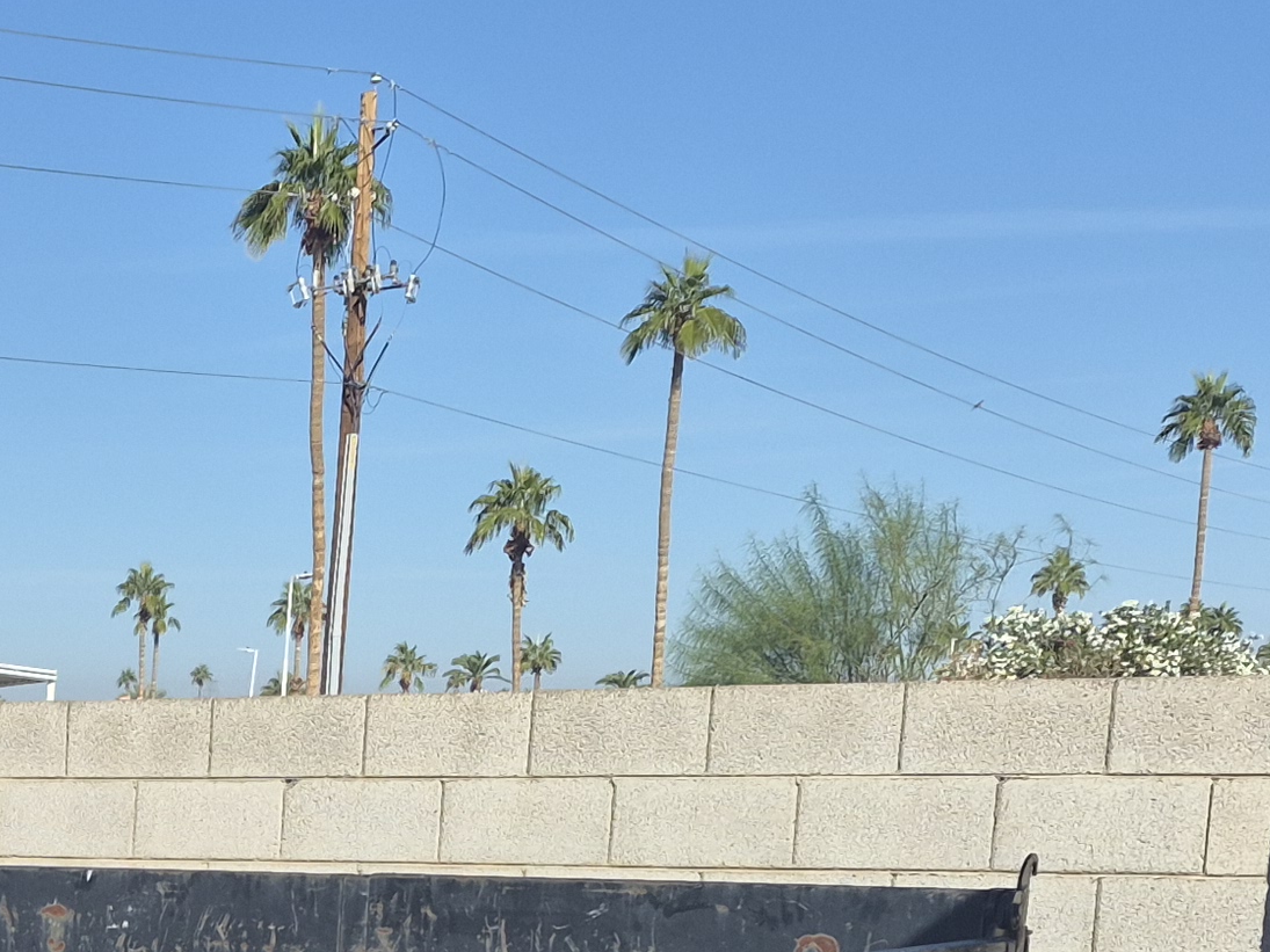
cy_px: 1301
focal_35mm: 84
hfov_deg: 20.5
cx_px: -547
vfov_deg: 16.4
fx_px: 3081
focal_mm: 5.4
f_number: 1.8
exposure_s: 1/5408
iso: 80
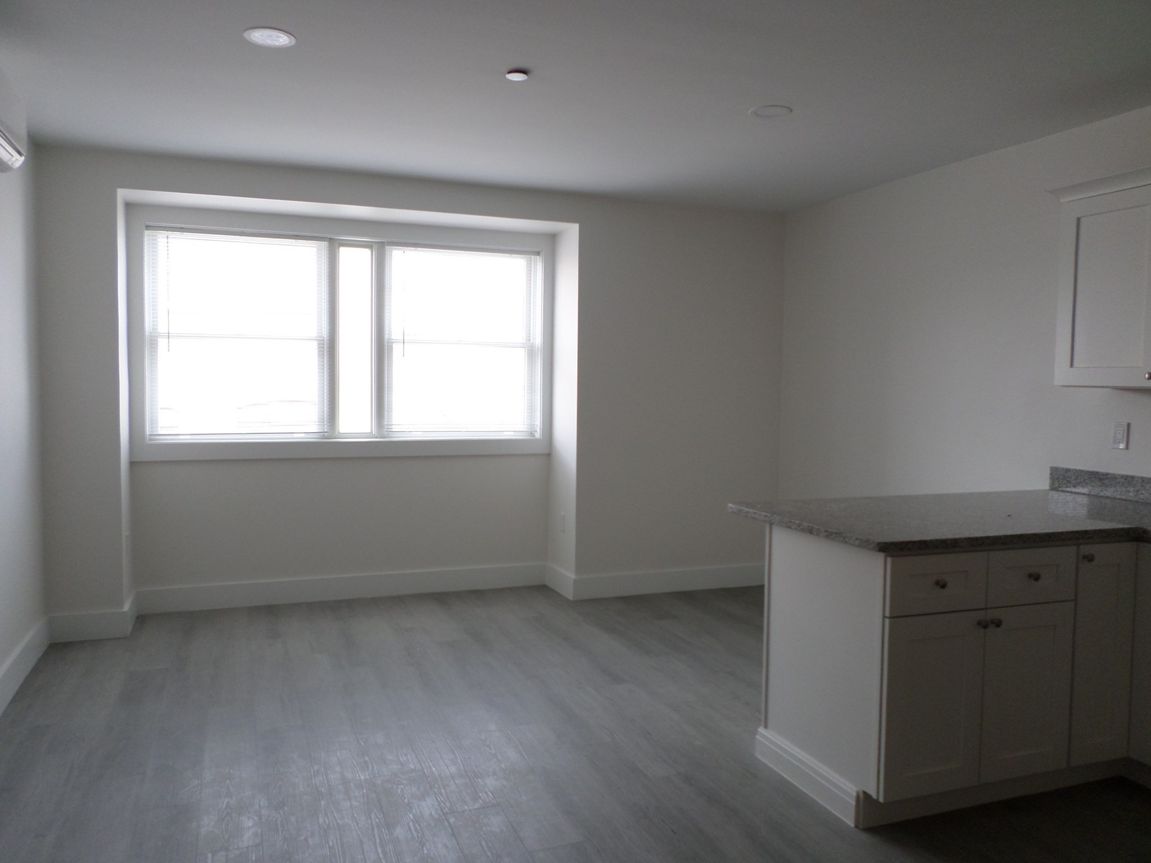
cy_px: 432
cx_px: 576
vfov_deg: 54.9
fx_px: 831
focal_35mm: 25
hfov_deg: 69.4
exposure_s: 1/45
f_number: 2.5
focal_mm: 4.5
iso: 80
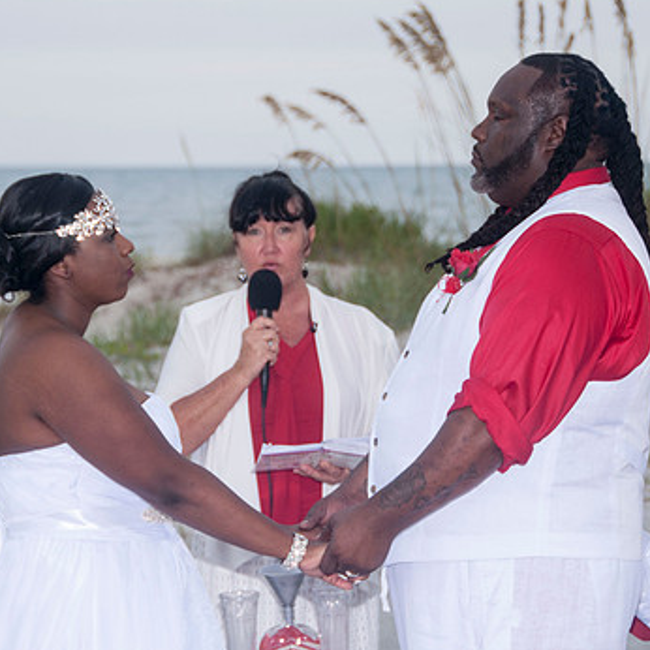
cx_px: 237
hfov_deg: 10.9
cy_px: 318
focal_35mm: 160
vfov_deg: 10.9
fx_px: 3399
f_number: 5.6
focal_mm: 75
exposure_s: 1/125
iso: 200
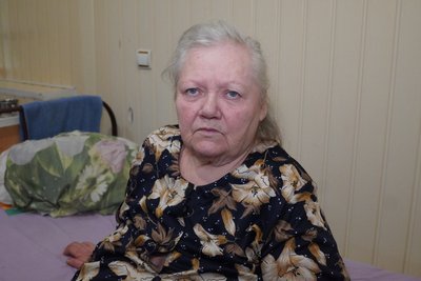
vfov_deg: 34.2
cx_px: 210
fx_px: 456
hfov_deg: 49.5
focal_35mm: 39
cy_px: 140
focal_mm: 26
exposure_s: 1/160
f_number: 4
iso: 6400
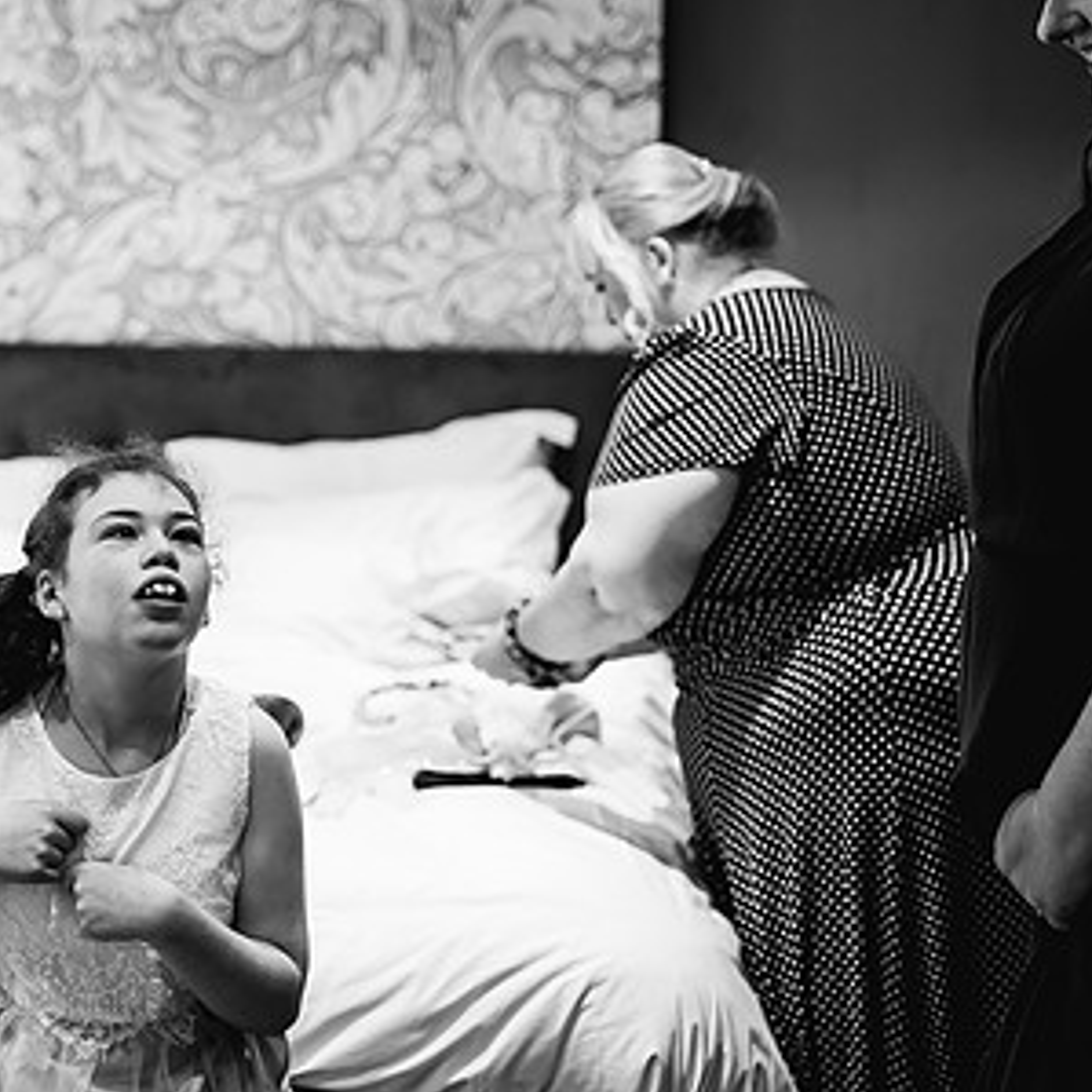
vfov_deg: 28.6
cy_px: 491
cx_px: 126
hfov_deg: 27.6
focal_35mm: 60
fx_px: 2141
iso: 640
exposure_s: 1/250
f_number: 1.6
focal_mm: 35
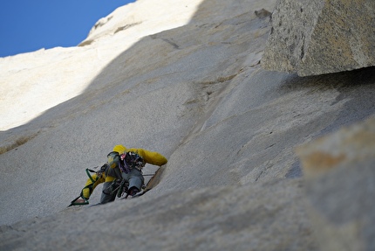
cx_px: 188
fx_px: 1573
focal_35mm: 151
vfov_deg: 9.1
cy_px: 126
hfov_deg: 13.6
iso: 100
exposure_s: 1/250
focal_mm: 151
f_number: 5.6
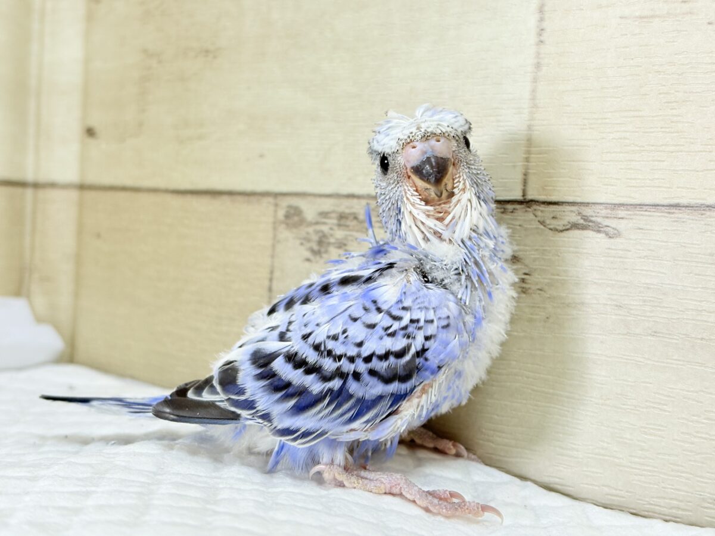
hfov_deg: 36.8
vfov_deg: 28.0
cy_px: 268
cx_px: 358
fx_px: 1074
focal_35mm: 52
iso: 80
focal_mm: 5.96
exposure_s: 1/50
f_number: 1.6
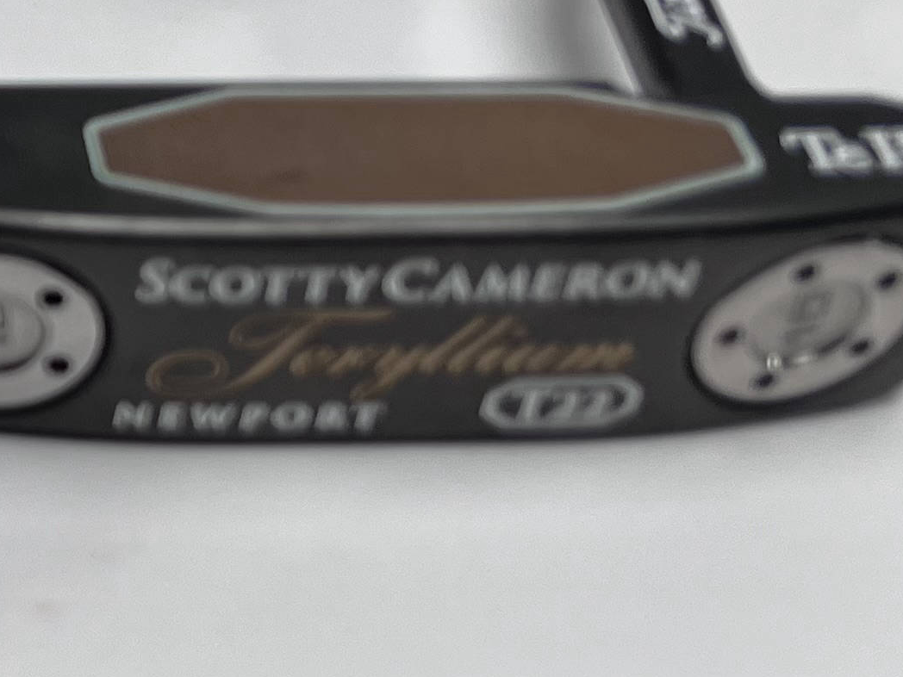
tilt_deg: -47.3
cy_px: 295
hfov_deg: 17.3
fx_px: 2609
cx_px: -533
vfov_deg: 14.8
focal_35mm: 100
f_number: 1.6
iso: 50
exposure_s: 1/452
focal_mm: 5.1
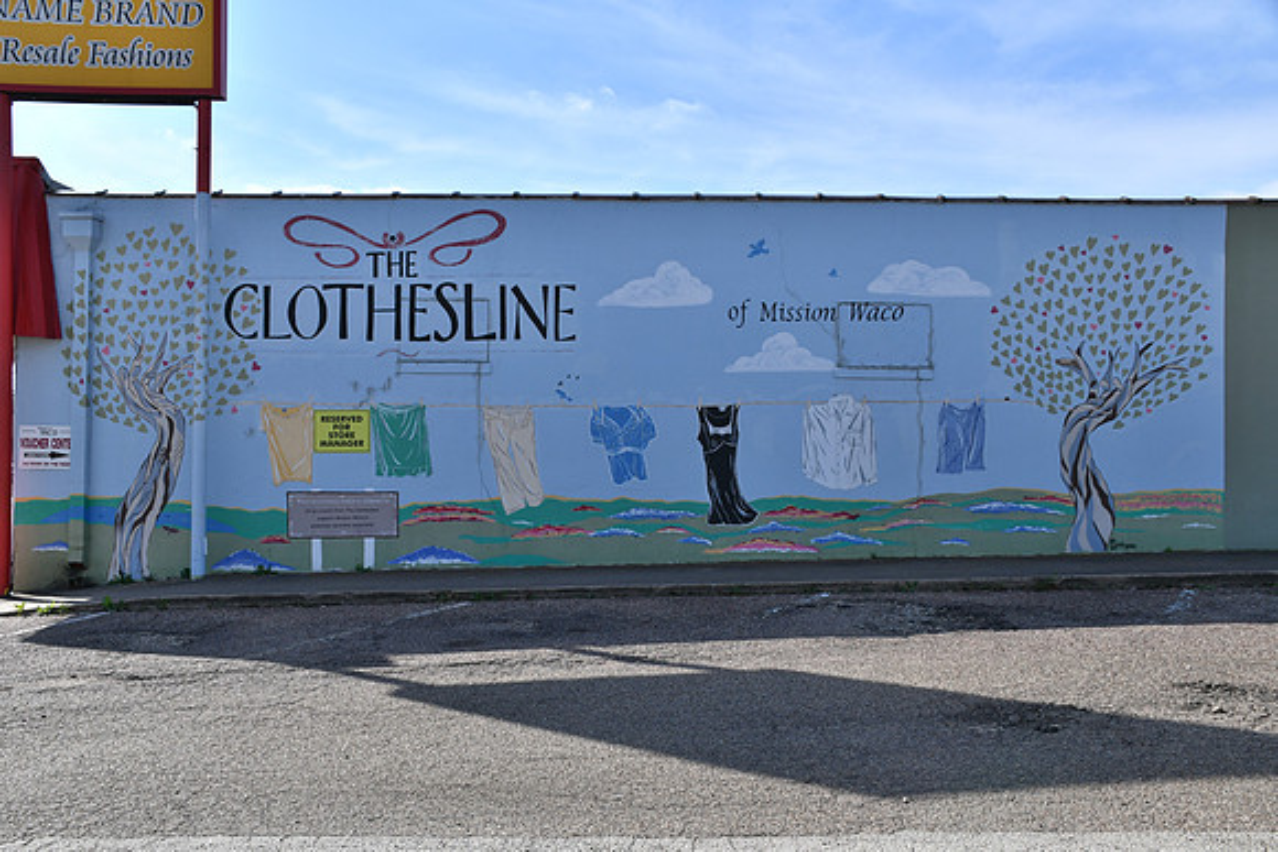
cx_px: 639
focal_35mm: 36
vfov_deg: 36.9
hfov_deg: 53.1
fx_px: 1278
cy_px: 426
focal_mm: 24
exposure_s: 1/320
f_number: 9
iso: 100
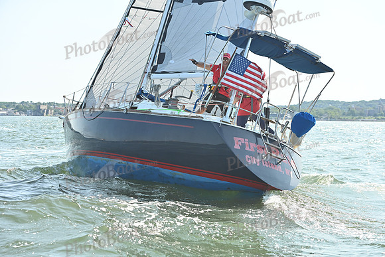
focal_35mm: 70
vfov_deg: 19.5
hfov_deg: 28.8
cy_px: 128
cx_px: 192
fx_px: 749
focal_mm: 70
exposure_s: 1/1250
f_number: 5.6
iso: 320
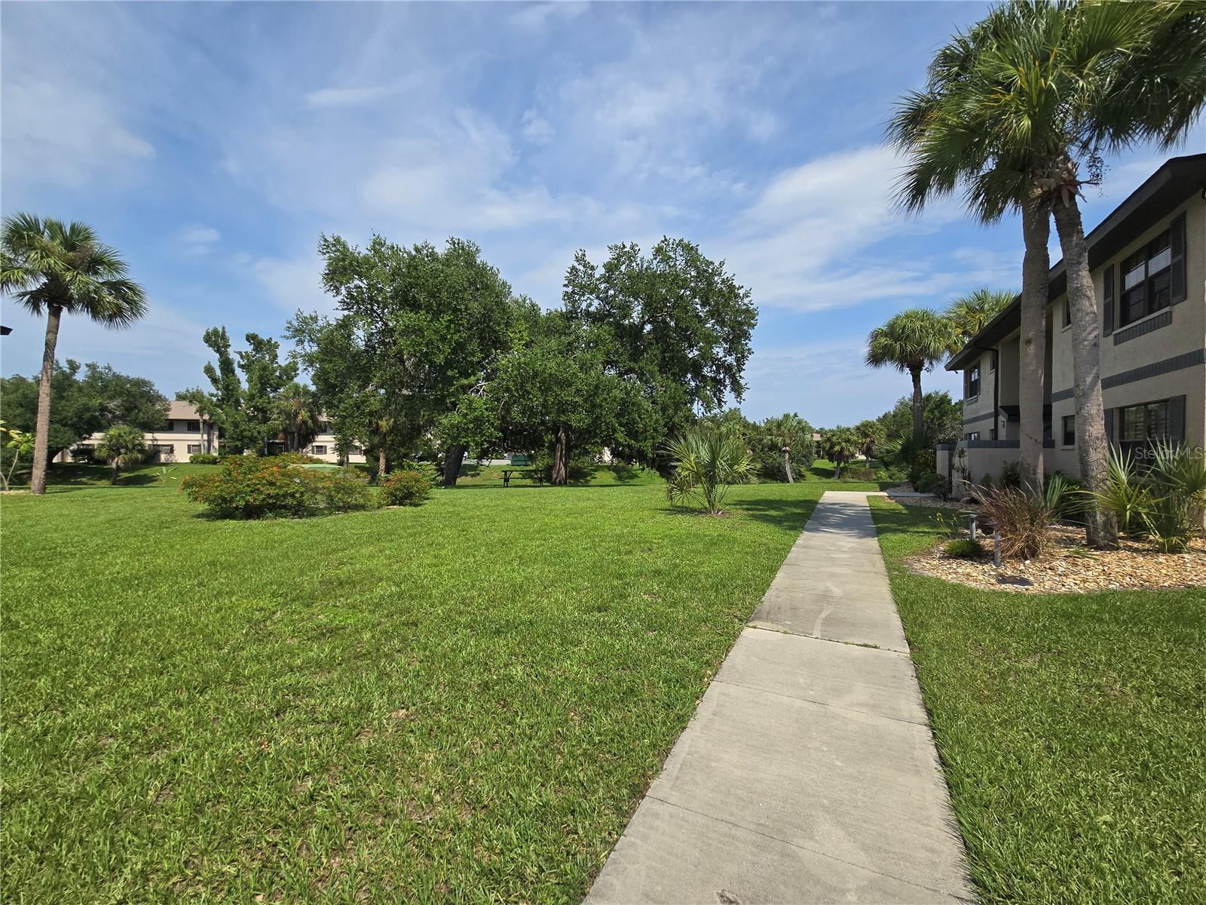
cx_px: 603
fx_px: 453
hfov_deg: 106.2
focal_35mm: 13
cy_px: 452
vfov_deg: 89.9
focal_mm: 2.2
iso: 50
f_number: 2.2
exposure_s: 1/3768
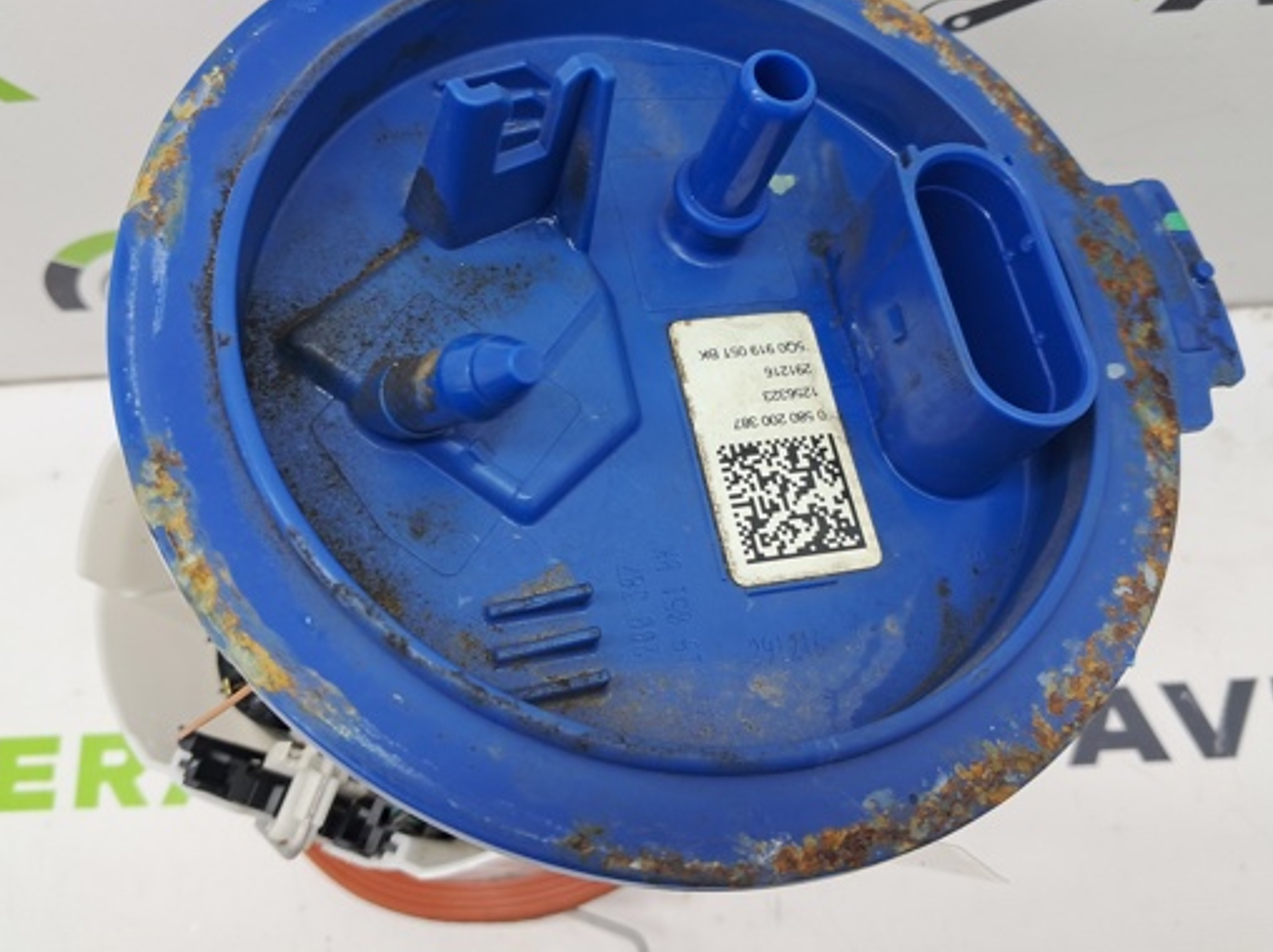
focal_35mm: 34
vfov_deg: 41.7
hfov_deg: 54.0
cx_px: 642
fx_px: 1249
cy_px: 430
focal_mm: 4
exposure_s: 1/50
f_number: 1.8
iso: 50
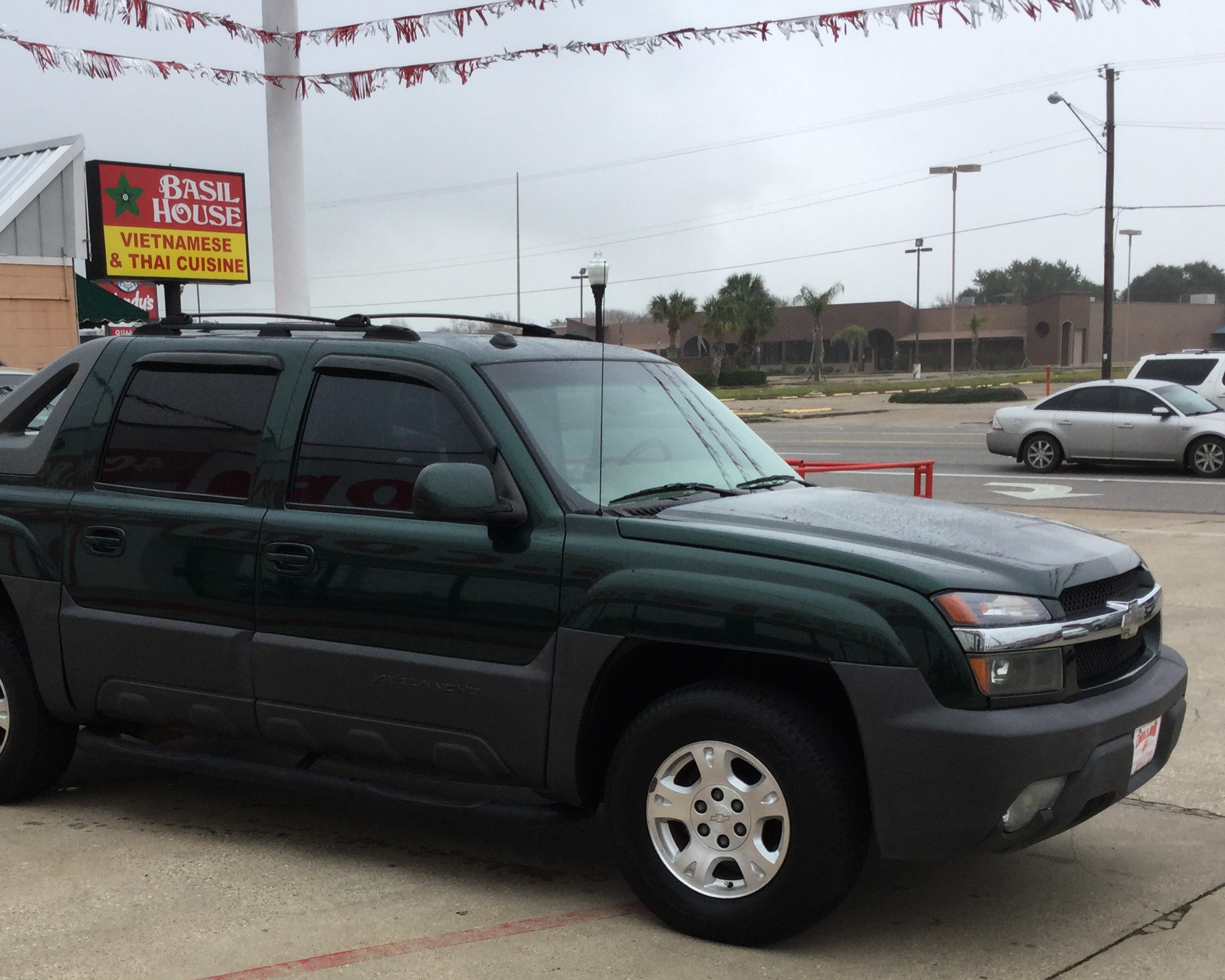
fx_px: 1704
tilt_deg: -9.5
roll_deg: -0.6
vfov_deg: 31.8
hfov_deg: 39.4
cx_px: 511
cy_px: 648
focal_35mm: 47
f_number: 2.4
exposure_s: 1/381
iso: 25
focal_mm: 3.3
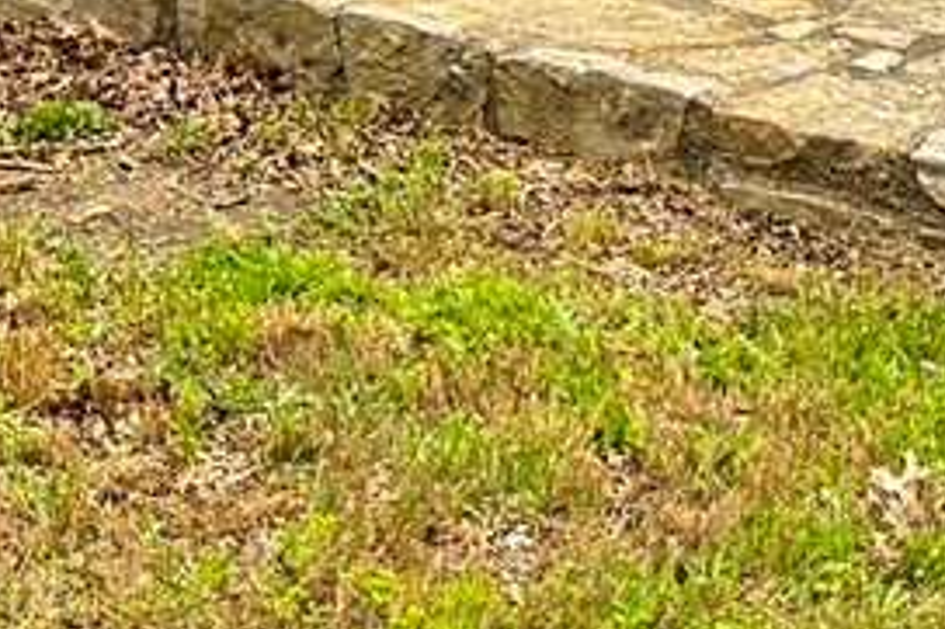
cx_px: -539
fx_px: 4932
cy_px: -956
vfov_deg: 6.8
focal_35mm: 188
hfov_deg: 10.5
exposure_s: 1/1812
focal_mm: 6.76
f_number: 1.78
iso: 100
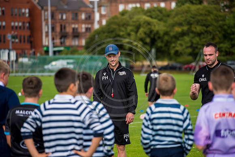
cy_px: 78
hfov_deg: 11.7
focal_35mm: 175
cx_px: 118
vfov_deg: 7.9
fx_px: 1143
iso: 250
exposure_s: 1/1600
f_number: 4
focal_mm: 175
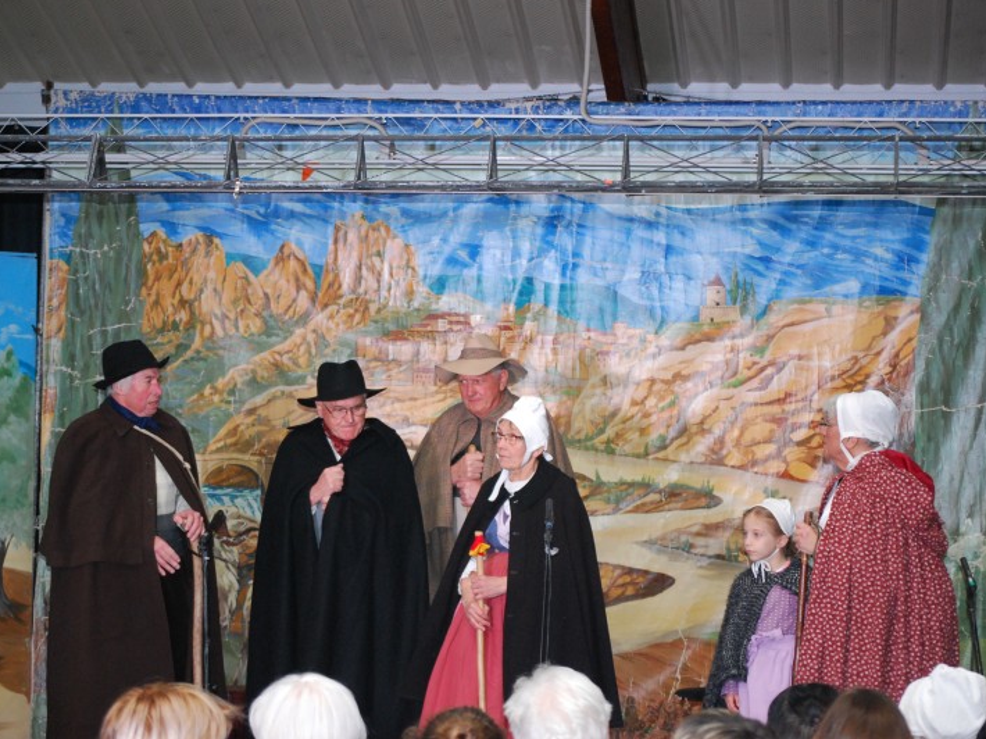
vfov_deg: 14.6
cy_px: 367
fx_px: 2876
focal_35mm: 101
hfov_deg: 19.5
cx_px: 457
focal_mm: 62
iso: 1000
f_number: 4.2
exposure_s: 1/60
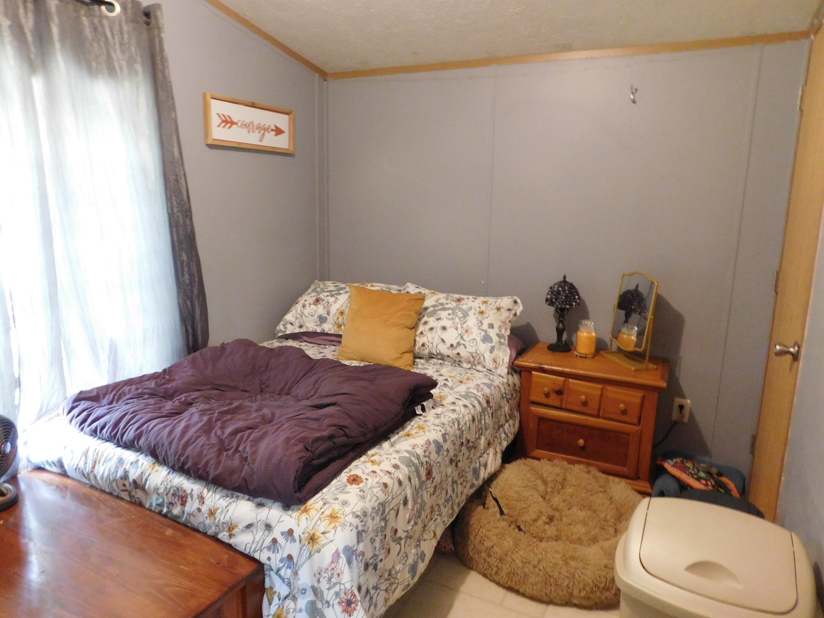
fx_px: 571
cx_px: 409
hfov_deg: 71.6
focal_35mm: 24
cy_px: 301
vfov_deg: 56.8
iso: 500
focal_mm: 4
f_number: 3
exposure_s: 1/8
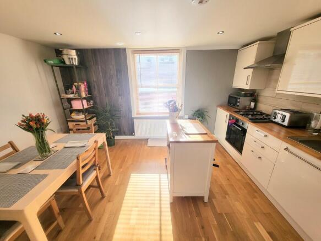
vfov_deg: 89.9
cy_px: 120
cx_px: 160
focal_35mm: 13
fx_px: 121
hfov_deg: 106.2
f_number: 2.2
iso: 32
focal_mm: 1.74
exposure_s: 1/149
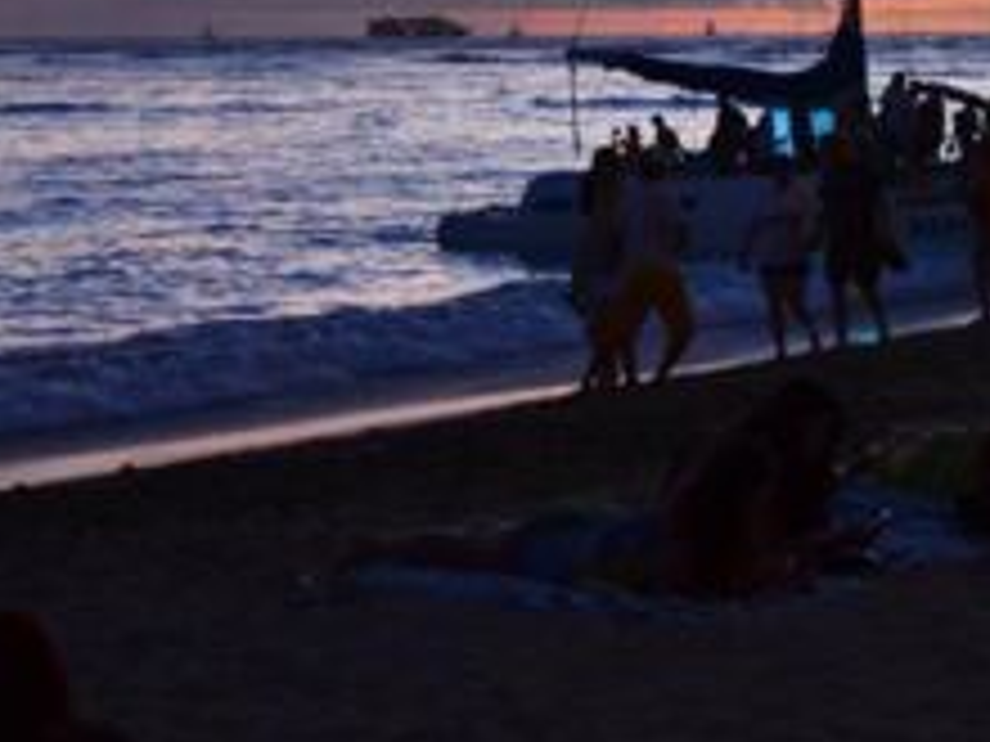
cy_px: 52
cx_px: 1148
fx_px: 3117
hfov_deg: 17.3
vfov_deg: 13.4
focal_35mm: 109
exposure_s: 1/60
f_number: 4
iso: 720
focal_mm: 26
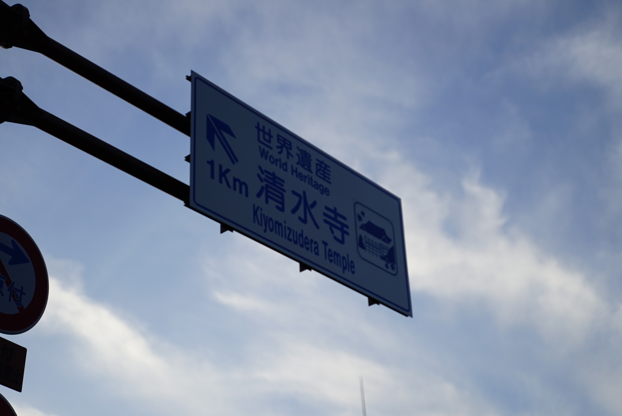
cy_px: 208
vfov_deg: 23.0
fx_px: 1020
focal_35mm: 59
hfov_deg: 33.9
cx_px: 311
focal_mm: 59
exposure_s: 1/1250
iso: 100
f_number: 2.8
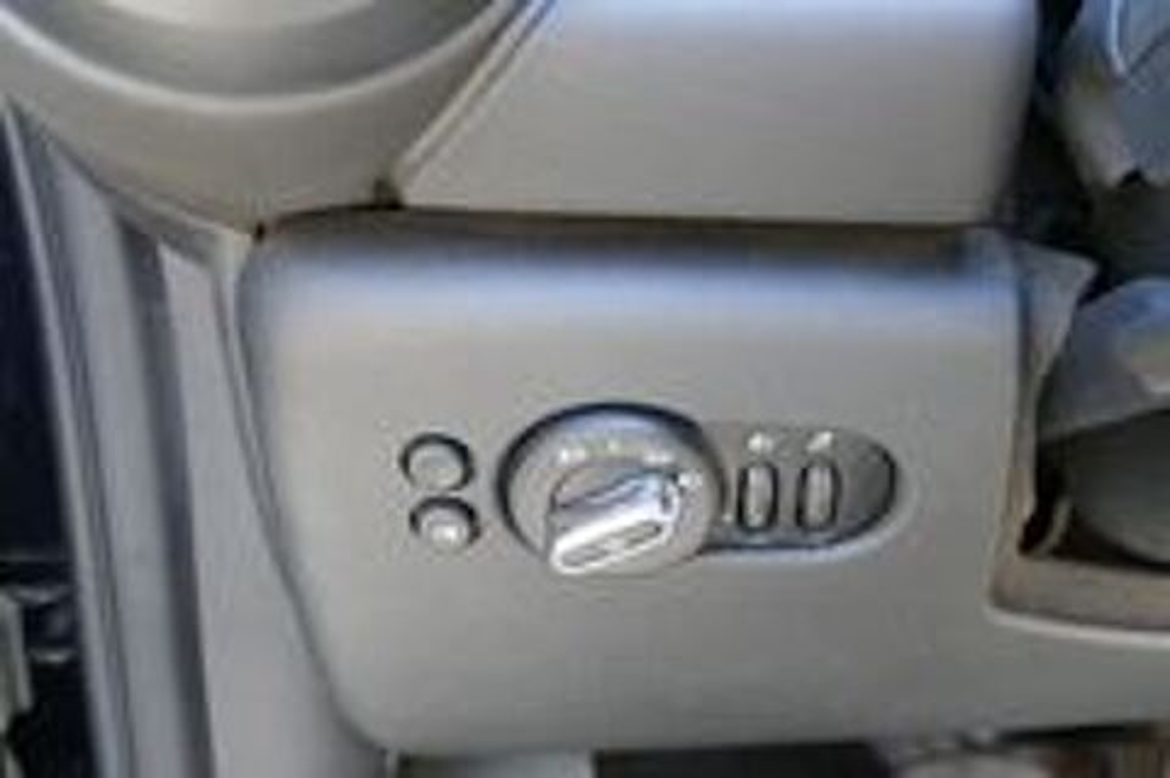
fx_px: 1331
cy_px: 389
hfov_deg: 47.4
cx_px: 585
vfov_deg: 32.6
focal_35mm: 41
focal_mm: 15.02
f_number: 3.2
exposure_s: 1/80
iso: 640
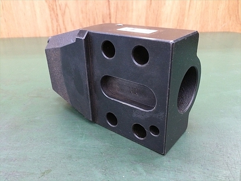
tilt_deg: -25.4
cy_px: 90
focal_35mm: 29
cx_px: 120
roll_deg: +2.3
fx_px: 202
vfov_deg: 48.2
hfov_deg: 61.7
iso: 320
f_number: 2.2
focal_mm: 4.15
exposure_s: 1/20
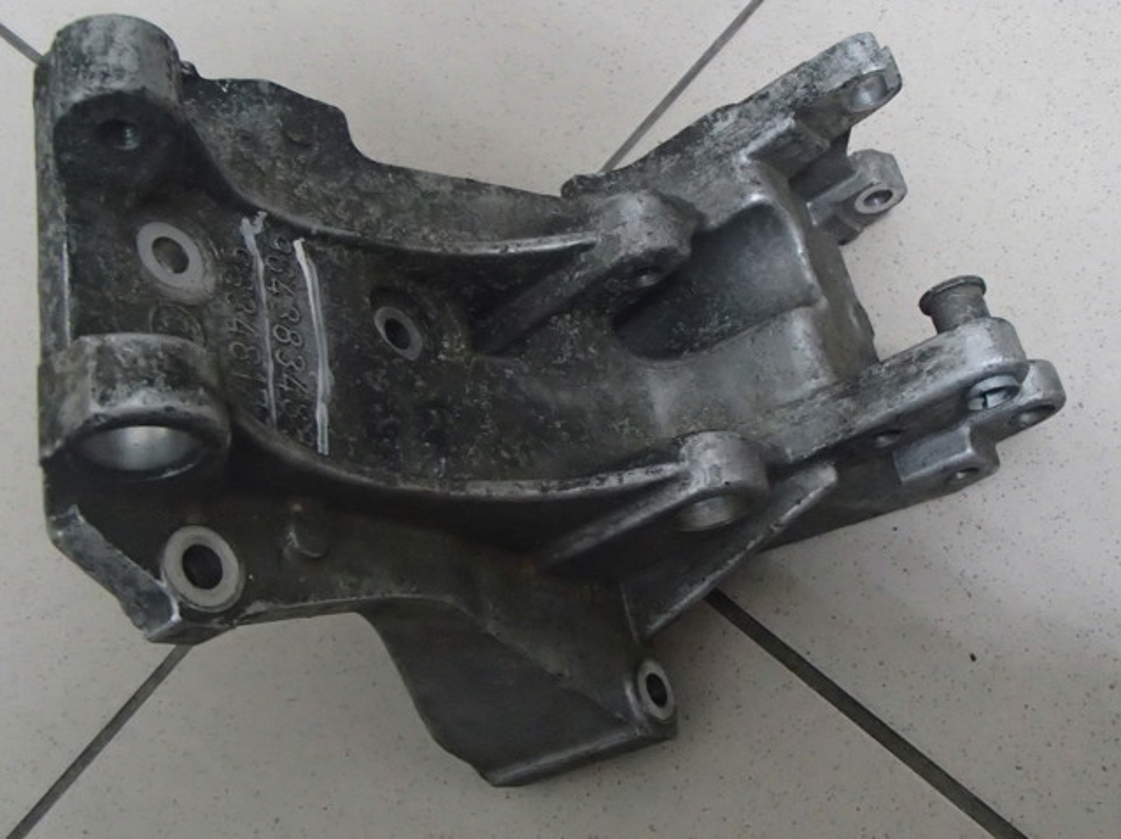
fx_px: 1197
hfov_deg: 50.2
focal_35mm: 37
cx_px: 560
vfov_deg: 38.6
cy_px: 420
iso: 1600
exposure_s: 1/15
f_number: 4.7
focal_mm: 6.64
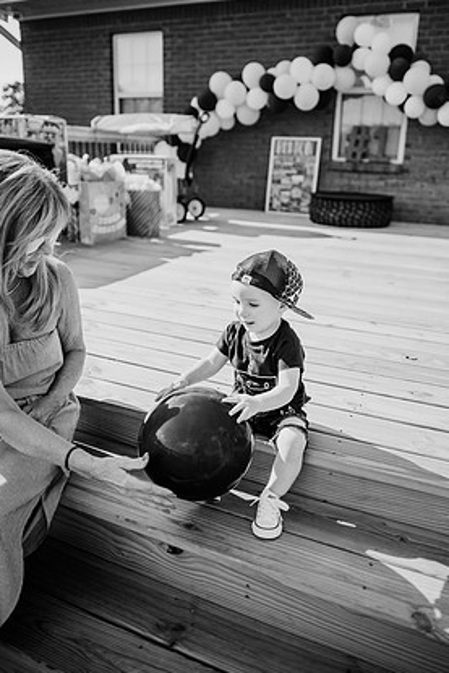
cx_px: 238
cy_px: 316
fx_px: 486
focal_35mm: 26
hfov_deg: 49.6
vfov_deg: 69.3
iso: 100
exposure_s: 1/2000
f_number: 2.2
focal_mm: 24
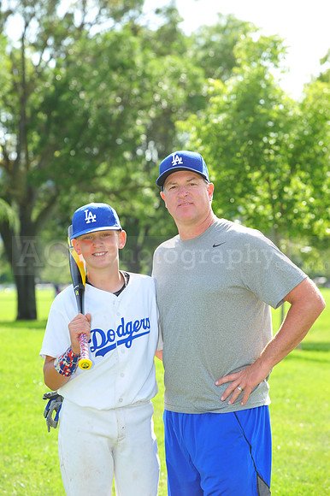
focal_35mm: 130
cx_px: 165
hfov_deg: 10.5
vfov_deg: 15.8
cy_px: 248
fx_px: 1789
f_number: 7.1
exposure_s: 1/320
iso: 320
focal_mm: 130
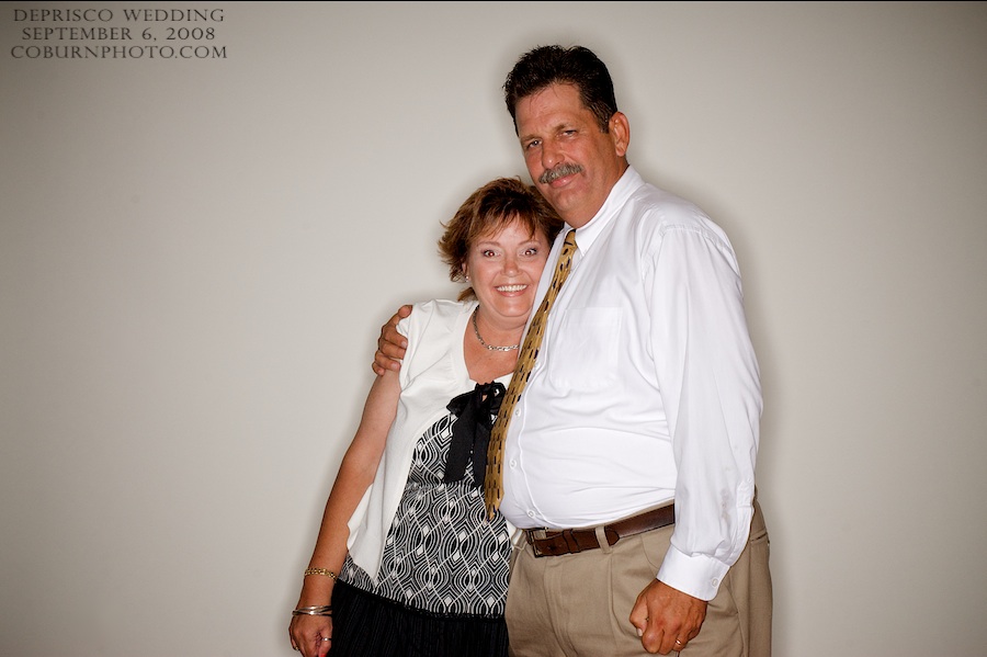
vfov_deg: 22.6
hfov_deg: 33.4
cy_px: 328
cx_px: 494
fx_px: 1644
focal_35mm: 60
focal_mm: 40
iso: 200
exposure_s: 1/250
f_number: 16
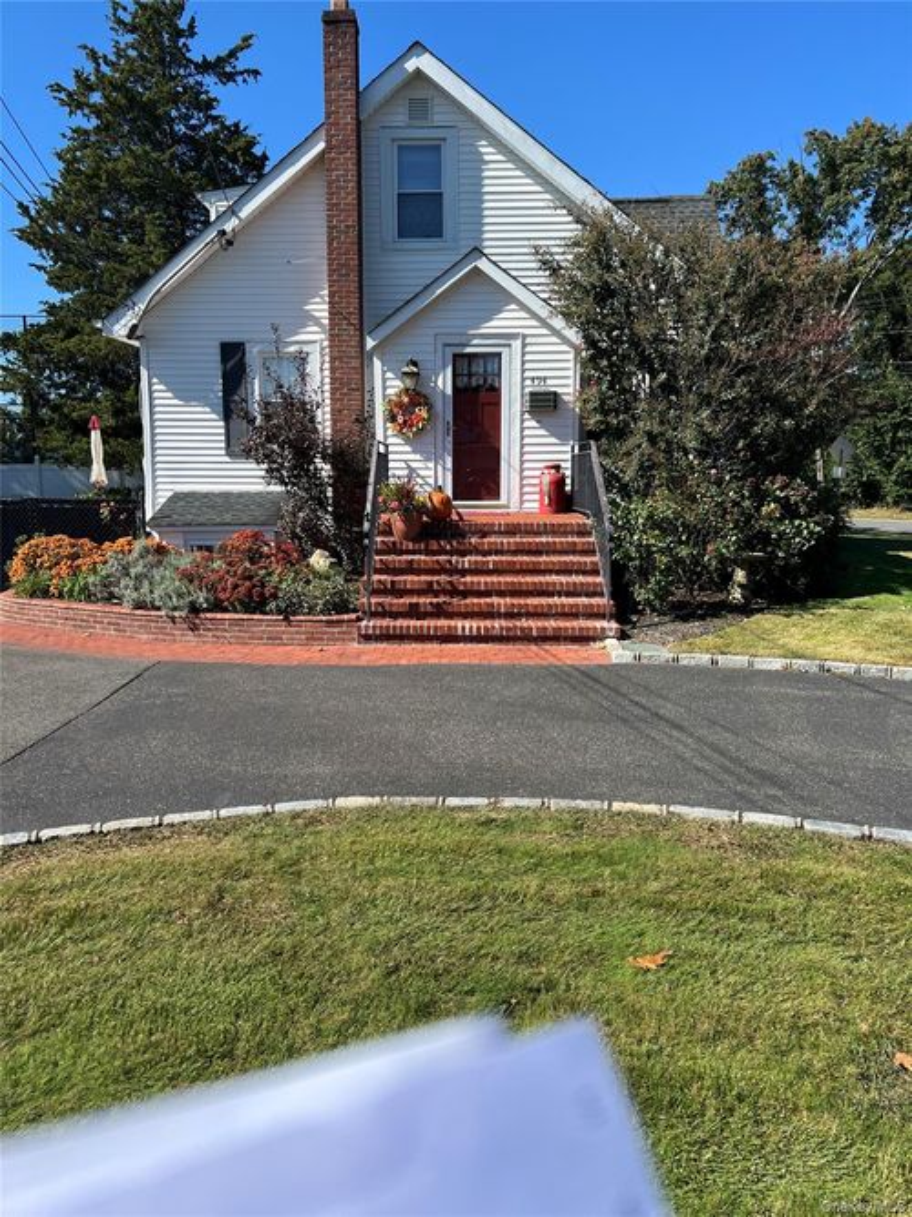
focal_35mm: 26
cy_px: 608
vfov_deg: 67.3
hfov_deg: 53.0
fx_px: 914
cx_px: 456
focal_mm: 5.7
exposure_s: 1/3077
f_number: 1.5
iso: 50
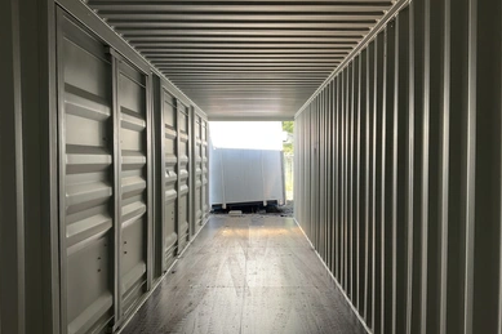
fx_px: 432
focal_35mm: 31
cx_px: 254
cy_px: 173
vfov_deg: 42.3
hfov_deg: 60.3
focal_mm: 3
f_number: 1.8
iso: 32
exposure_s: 1/122
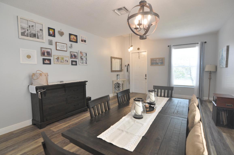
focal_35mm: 17
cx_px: 117
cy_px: 78
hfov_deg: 92.5
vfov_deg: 69.5
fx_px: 112
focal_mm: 11.5
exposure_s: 1/60
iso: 640
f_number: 4
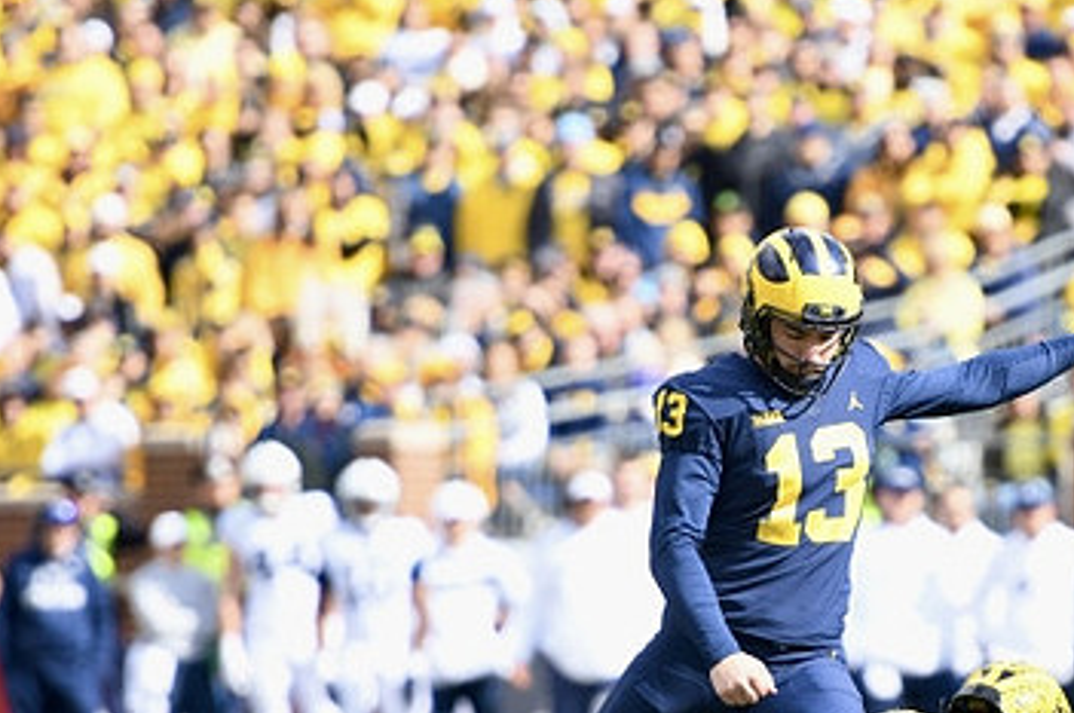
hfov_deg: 4.2
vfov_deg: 2.8
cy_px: 569
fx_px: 14777
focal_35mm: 496
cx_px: 802
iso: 400
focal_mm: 200
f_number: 2.8
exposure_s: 1/2000
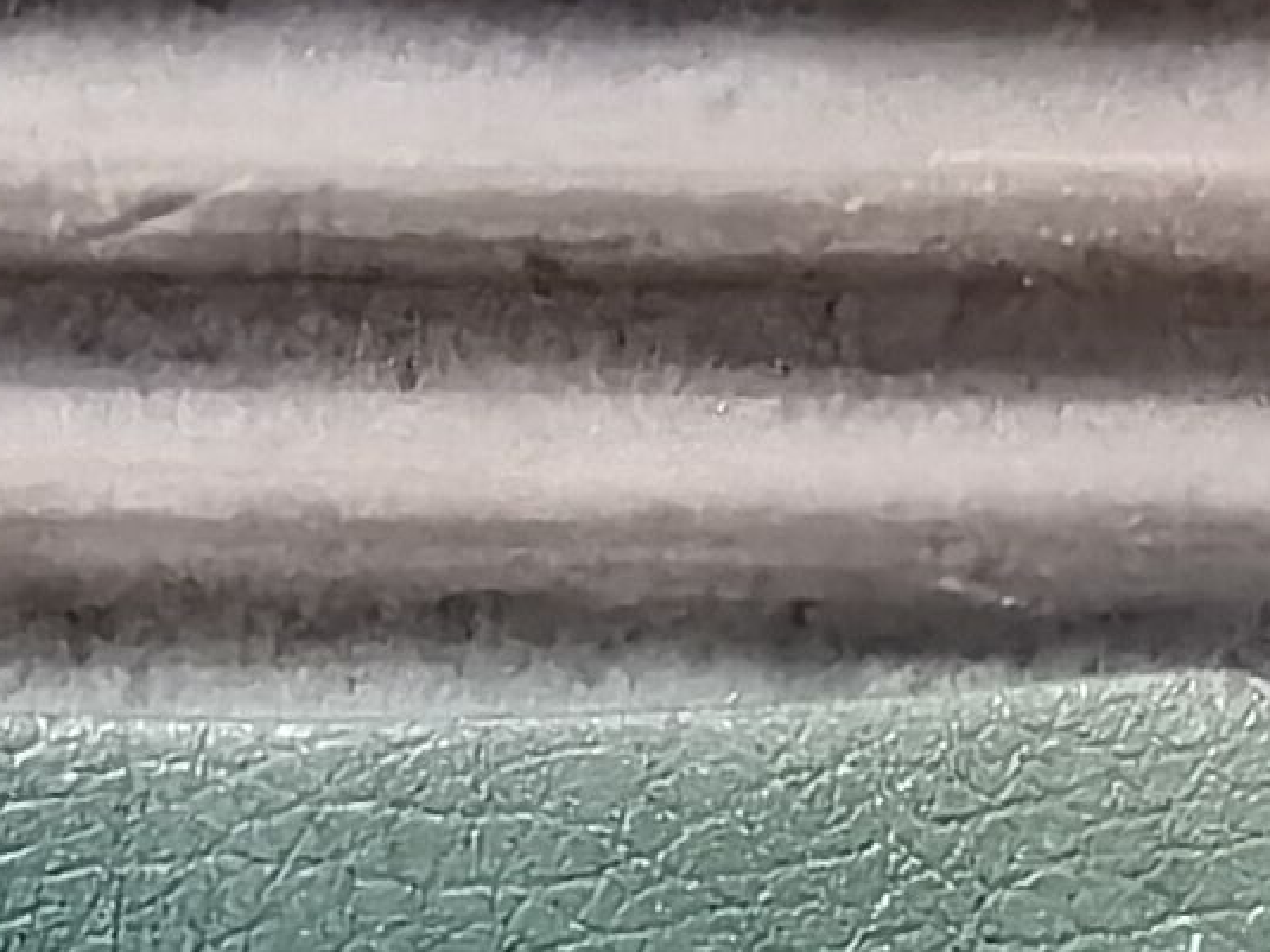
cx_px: 615
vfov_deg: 3.8
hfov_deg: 5.3
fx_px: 13755
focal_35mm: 375
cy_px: 3540
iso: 800
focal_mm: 6.71
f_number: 1.9
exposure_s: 1/20
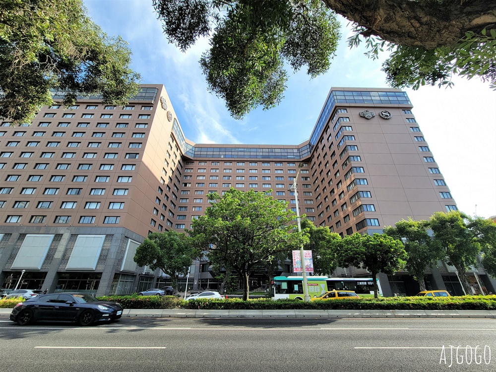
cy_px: 186
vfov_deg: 89.9
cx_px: 248
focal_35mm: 13
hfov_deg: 106.2
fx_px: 186
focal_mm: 2.2
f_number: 2.2
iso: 50
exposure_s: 1/659
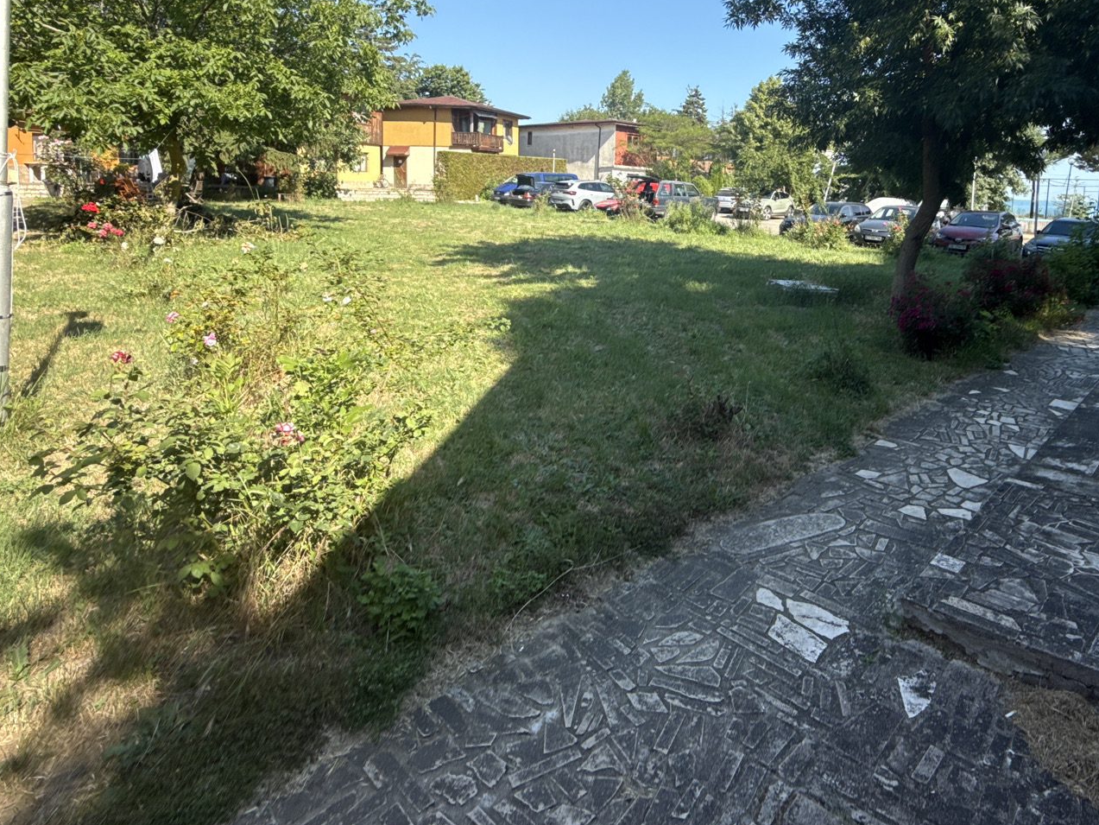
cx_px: 646
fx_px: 699
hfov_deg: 75.7
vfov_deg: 59.2
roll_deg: -1.6
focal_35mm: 22
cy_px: 255
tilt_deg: -5.1
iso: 50
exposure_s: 1/841
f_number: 2.2
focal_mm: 2.22
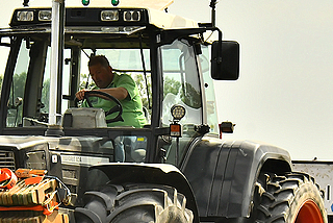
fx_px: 2981
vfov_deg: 4.3
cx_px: 114
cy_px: 202
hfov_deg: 6.4
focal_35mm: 322
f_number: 9
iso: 500
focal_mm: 86
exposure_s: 1/1000
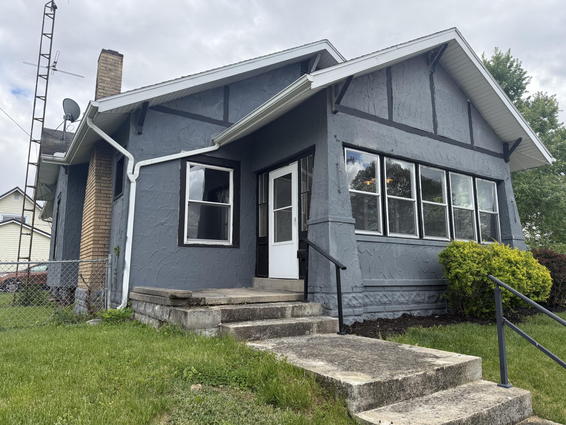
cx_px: 283
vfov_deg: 56.8
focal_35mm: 24
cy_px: 212
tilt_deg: +9.0
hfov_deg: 71.6
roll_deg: -0.3
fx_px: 392
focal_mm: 6.76
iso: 100
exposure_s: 1/2445
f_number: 1.78
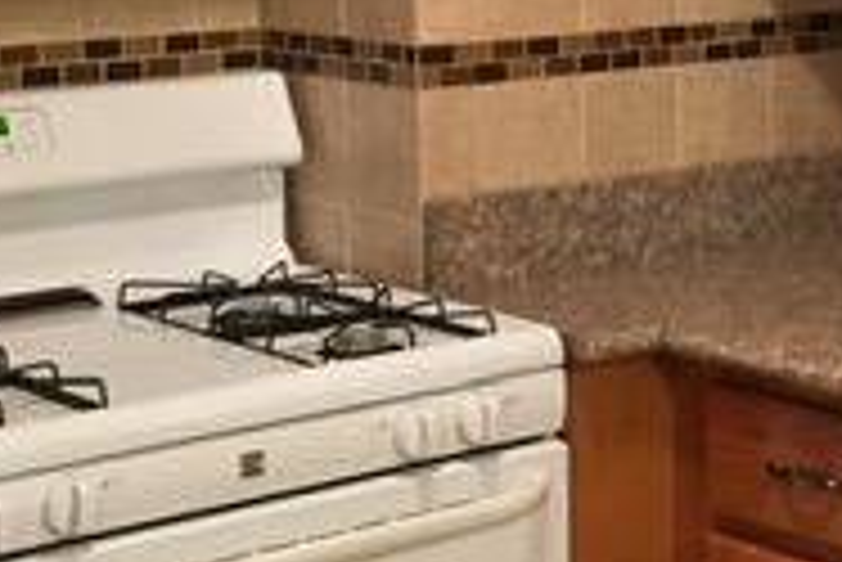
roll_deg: -0.2
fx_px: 2411
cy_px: 18
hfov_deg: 18.9
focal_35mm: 103
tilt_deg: -5.5
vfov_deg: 13.2
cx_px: 973
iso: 200
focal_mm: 4.15
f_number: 2.2
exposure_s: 1/24
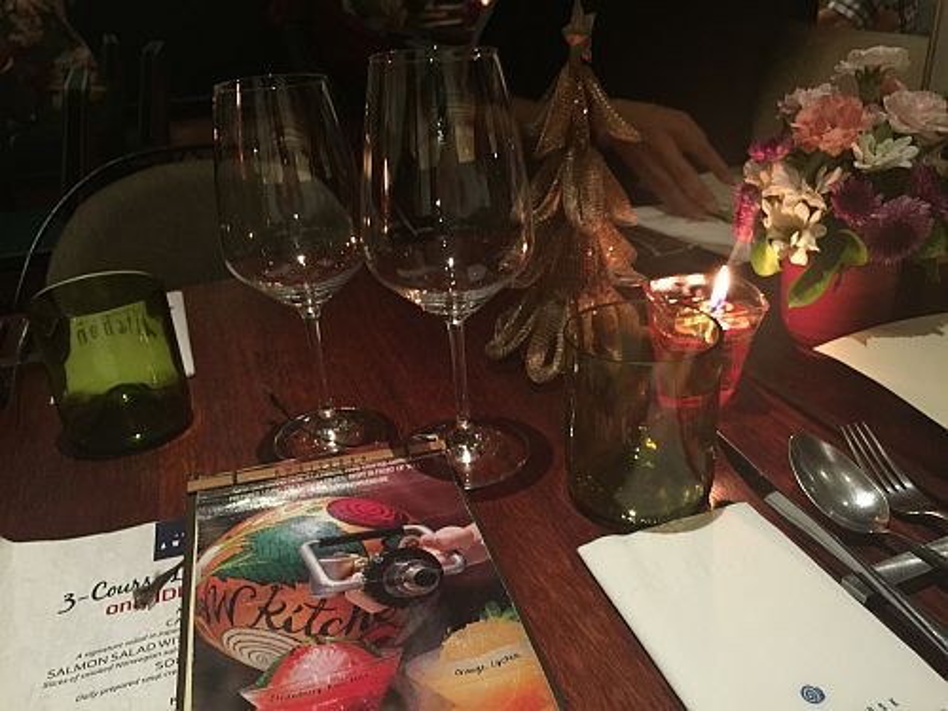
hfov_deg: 61.7
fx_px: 794
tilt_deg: -24.9
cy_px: 356
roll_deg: +3.4
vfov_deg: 48.2
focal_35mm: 29
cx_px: 474
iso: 125
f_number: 2.2
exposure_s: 1/10
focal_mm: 4.15
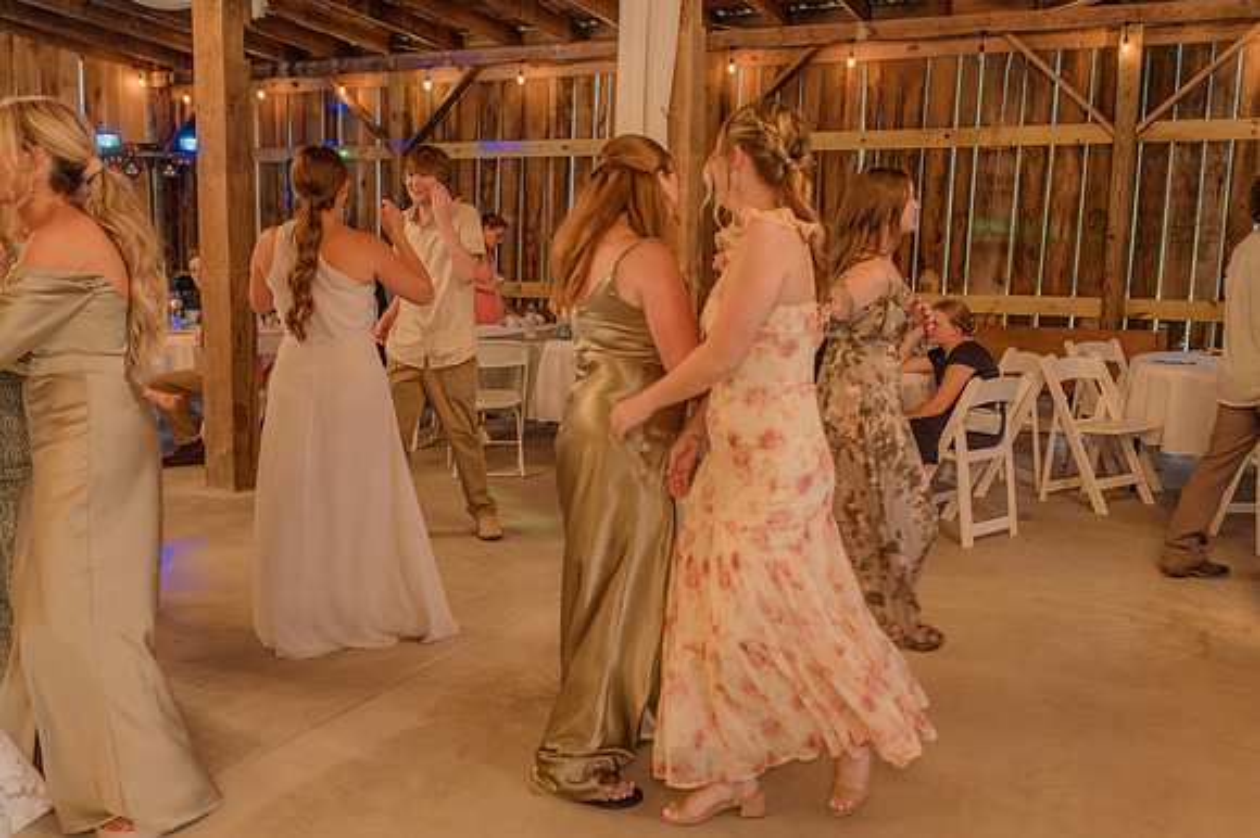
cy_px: 419
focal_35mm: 35
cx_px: 630
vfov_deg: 37.8
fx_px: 1224
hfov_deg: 54.5
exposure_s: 1/200
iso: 640
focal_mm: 35
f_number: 2.5
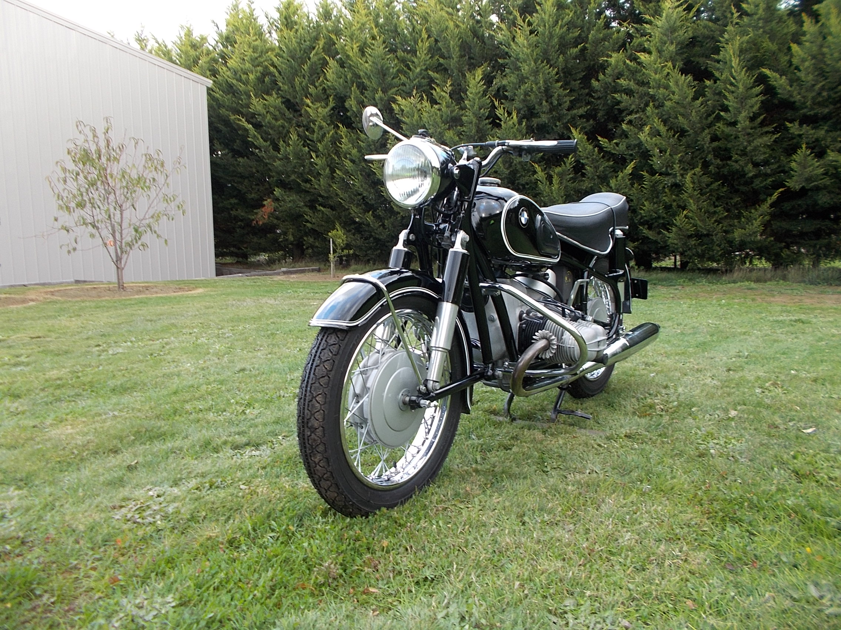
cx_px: 420
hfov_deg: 67.3
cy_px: 315
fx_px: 632
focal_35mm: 26
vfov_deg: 53.1
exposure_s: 1/25
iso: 80
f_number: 3.2
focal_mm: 4.6
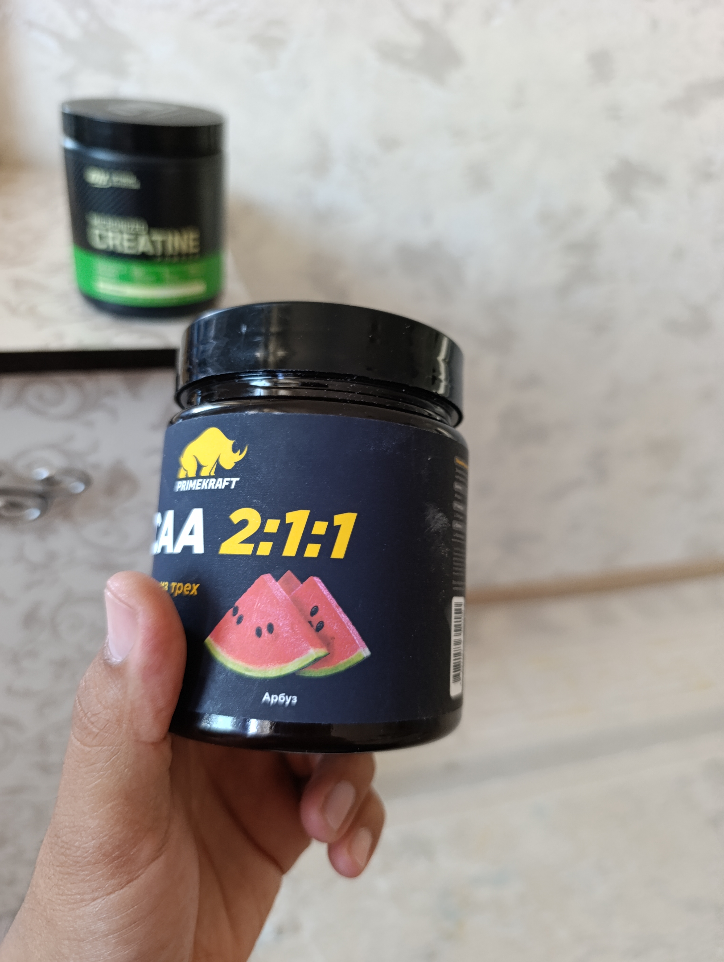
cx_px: 362
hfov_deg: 59.0
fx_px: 640
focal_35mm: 23
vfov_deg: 73.8
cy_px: 481
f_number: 1.6
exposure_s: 1/25
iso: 1000
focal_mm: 6.14
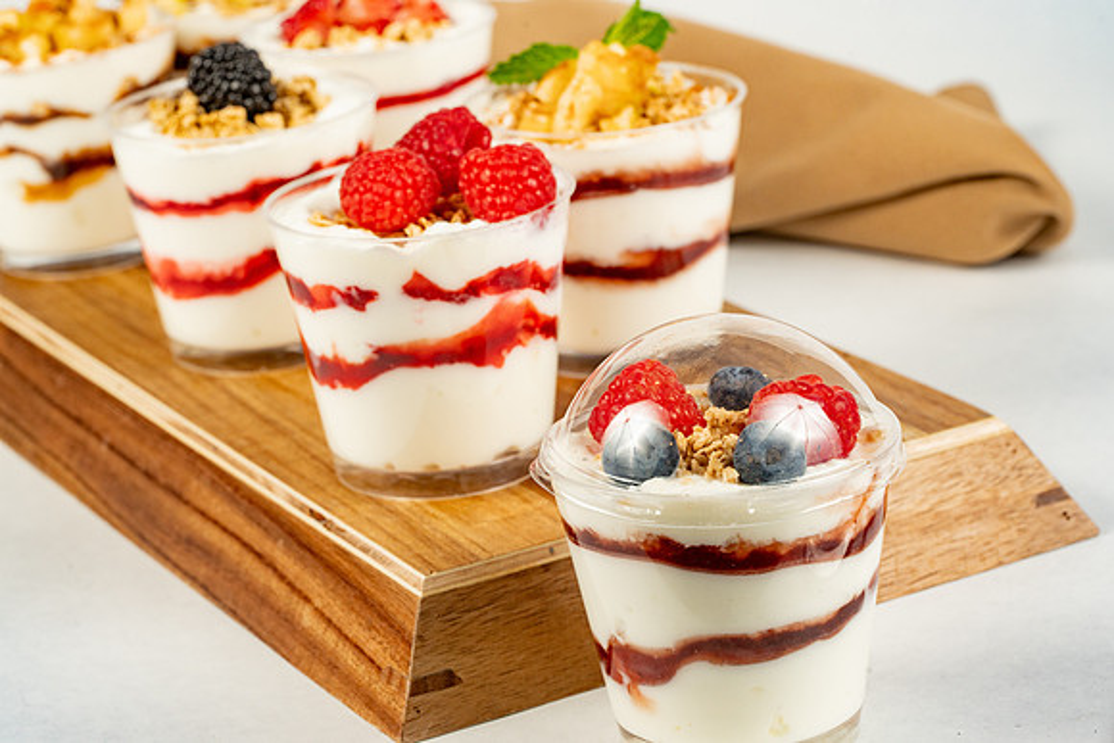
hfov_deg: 22.6
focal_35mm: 90
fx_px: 2786
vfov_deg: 15.2
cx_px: 557
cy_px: 372
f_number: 11
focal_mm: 90
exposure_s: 1/200
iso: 800
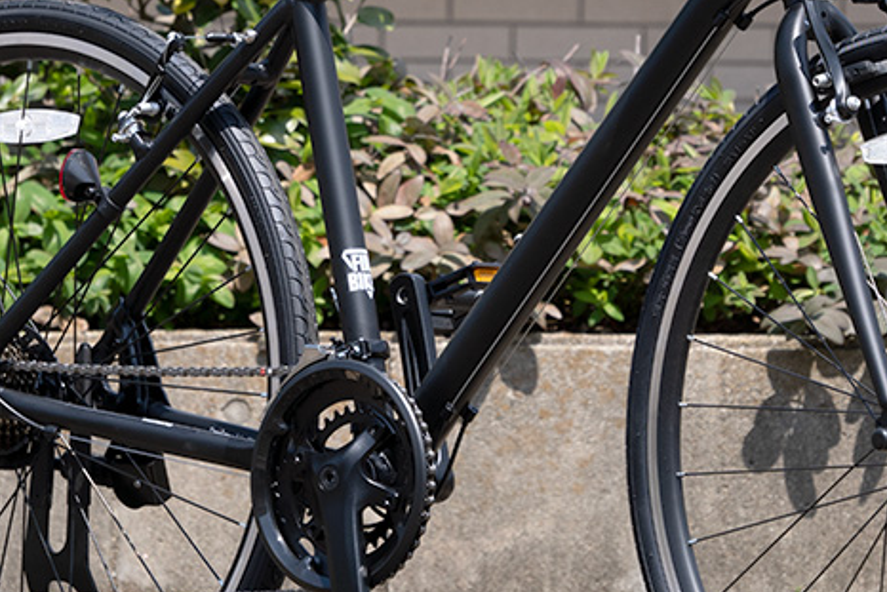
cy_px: 129
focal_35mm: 548
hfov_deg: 3.8
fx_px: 13506
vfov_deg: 2.5
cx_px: 542
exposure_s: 1/250
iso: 160
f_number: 9
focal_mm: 142
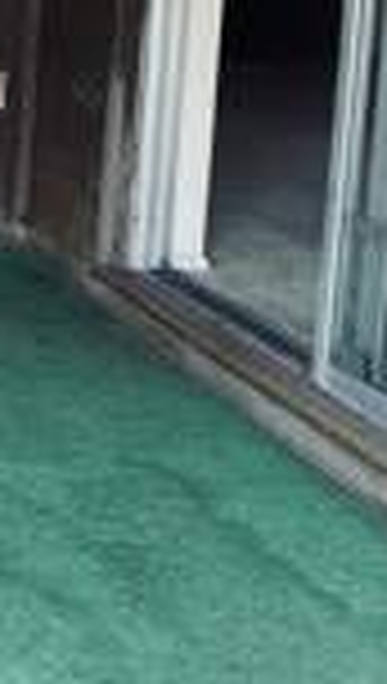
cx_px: -648
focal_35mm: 48
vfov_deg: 37.6
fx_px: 872
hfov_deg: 13.3
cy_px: -20
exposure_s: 1/99
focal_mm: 2.22
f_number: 2.2
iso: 64
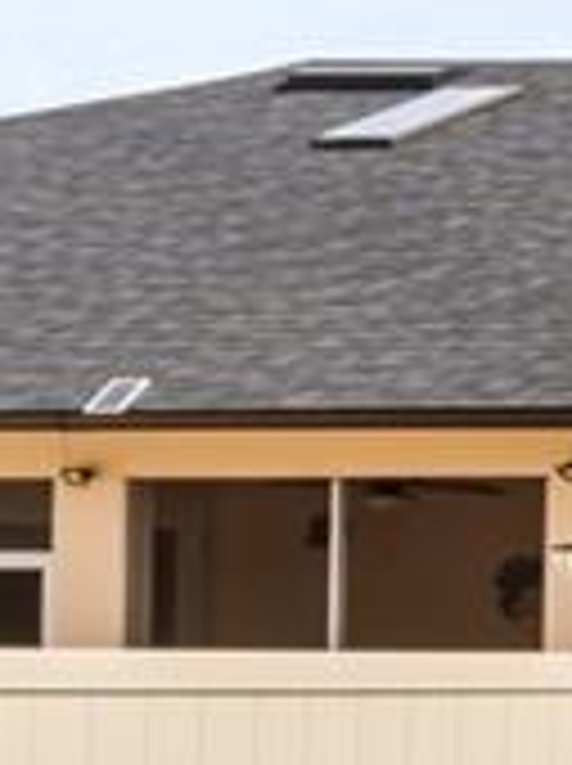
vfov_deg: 12.8
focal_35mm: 154
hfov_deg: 5.3
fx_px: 3402
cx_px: 3351
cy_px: 594
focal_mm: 17
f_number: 14
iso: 125
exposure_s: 1/30
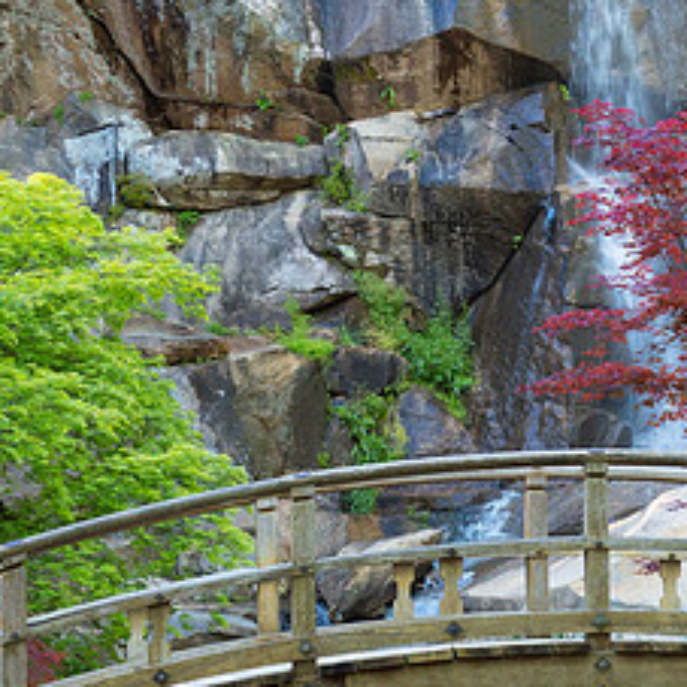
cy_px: 389
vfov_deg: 9.7
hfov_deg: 9.6
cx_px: 551
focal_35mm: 181
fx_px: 4064
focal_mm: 40
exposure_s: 1/40
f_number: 4.5
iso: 200
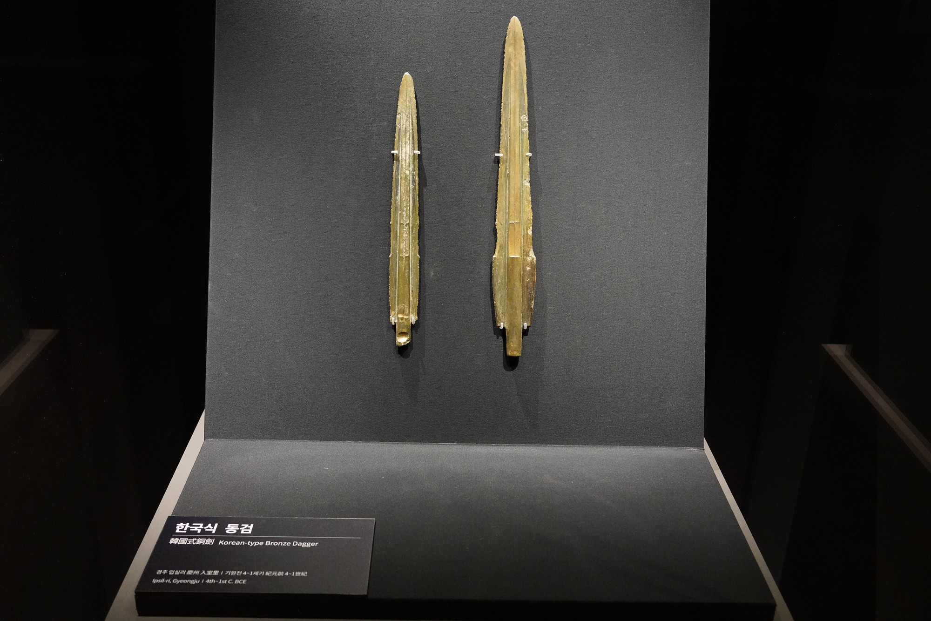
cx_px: 466
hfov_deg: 51.9
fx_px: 957
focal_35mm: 37
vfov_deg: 36.0
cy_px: 310
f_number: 6.3
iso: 8000
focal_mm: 37
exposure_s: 1/100
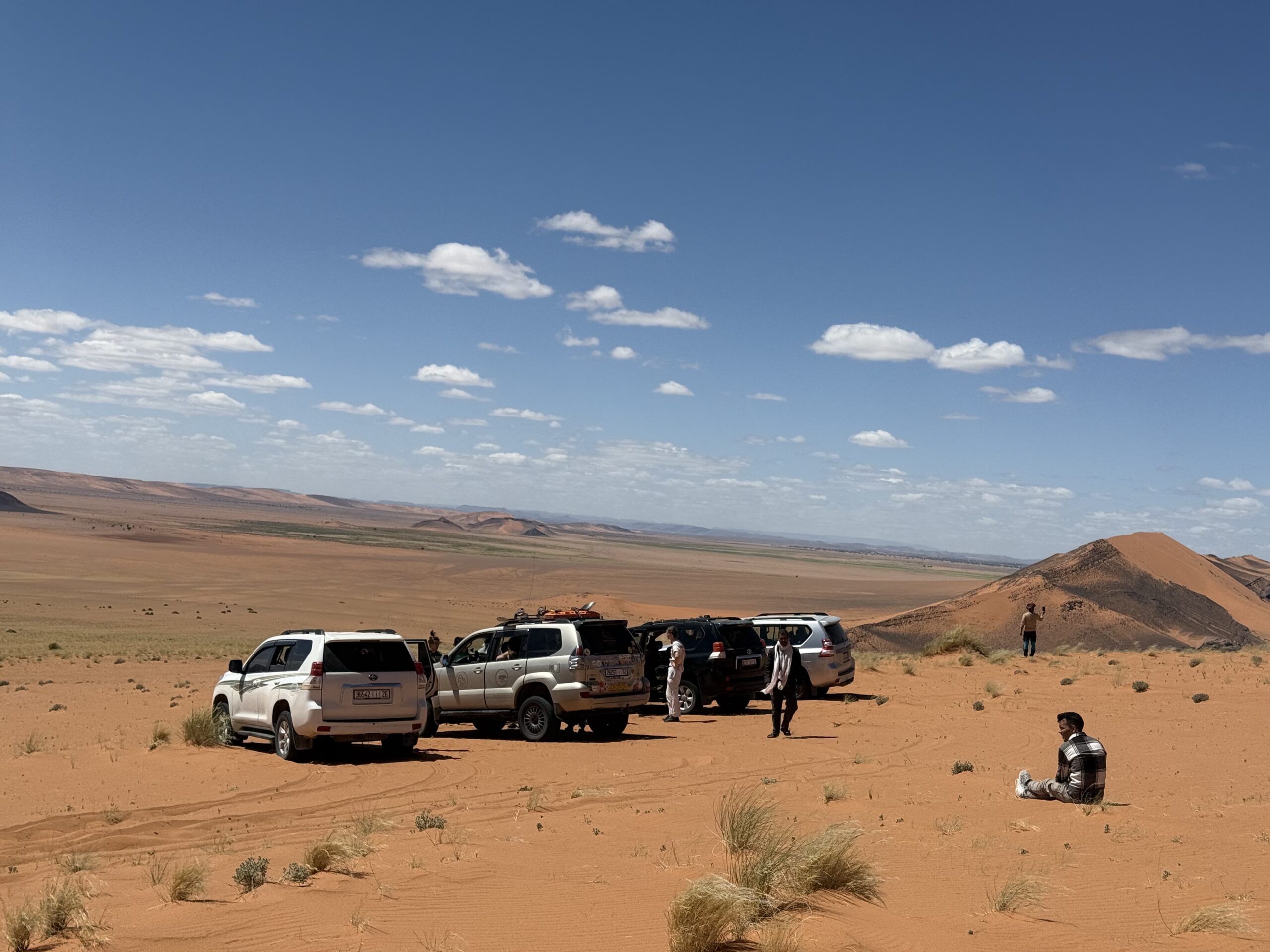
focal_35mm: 48
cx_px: 635
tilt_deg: +3.9
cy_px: 476
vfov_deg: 30.3
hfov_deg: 39.7
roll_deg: -4.3
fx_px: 1761
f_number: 1.78
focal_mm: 6.76
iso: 64
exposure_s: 1/9901
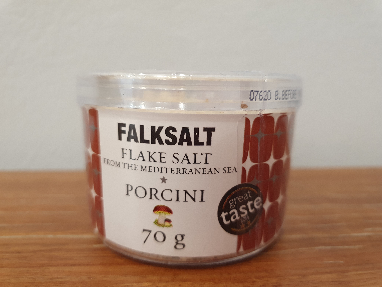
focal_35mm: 26
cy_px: 144
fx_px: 287
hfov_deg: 67.3
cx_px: 191
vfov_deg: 53.1
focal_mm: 4.32
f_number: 1.5
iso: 200
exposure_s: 1/50
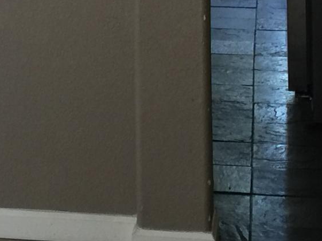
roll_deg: -0.7
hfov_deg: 12.4
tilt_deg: -2.9
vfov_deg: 9.1
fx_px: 1442
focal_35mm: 155
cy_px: -205
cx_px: -63
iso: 50
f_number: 2.2
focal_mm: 4.15
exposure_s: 1/15
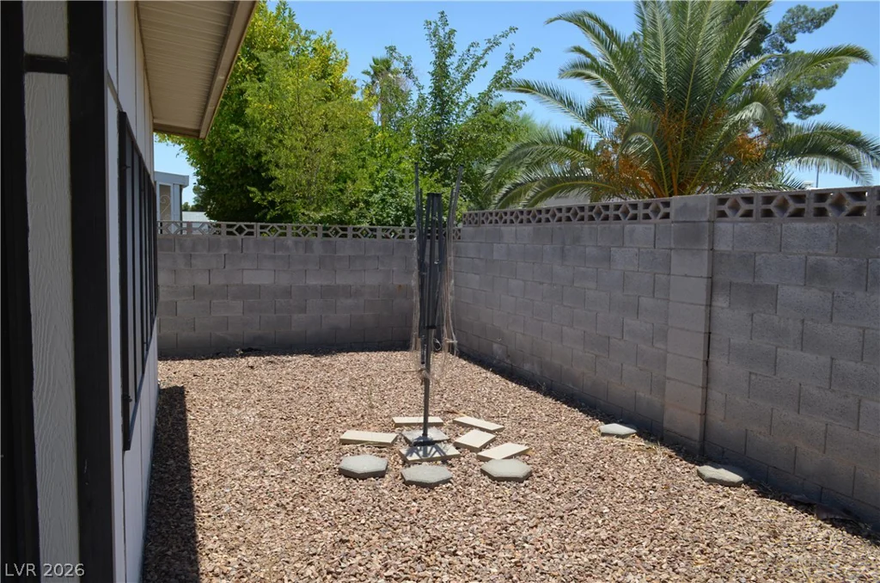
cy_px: 292
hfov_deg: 67.5
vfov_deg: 47.7
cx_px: 440
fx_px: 659
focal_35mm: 27
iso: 110
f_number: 8
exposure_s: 1/250
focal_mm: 18
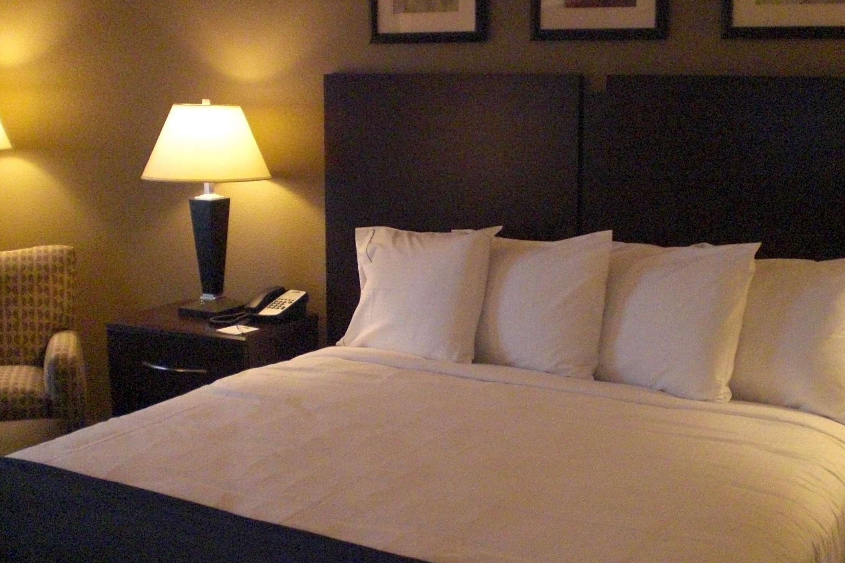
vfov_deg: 28.6
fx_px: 1103
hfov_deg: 41.8
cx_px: 482
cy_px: 273
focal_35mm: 47
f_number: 3.1
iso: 800
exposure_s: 1/125
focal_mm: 6.3
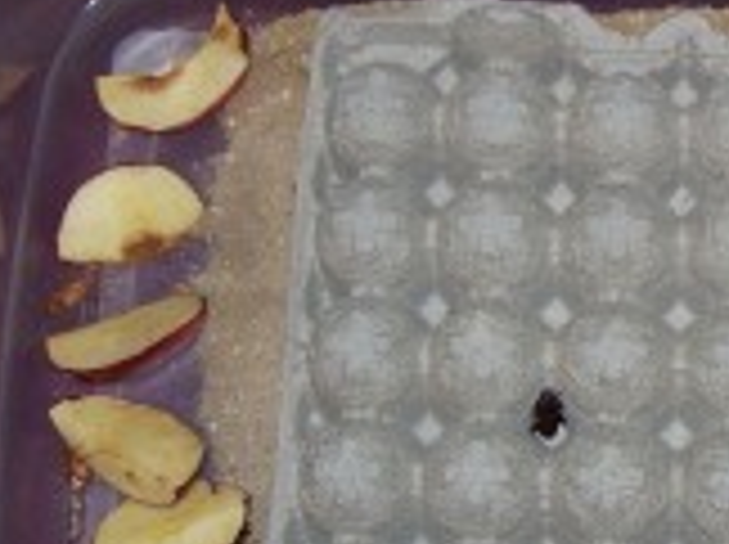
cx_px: 698
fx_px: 1977
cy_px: 315
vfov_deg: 15.7
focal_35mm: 94
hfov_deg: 20.3
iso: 80
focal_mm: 6.3
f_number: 2.8
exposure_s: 1/60
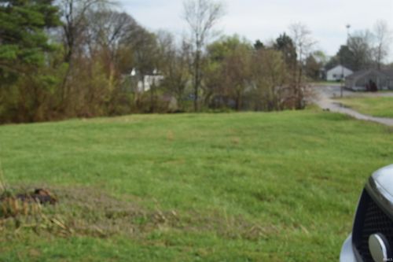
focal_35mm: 38
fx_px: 409
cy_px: 131
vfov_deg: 35.5
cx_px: 196
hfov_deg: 51.3
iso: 200
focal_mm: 25
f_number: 9
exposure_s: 1/320
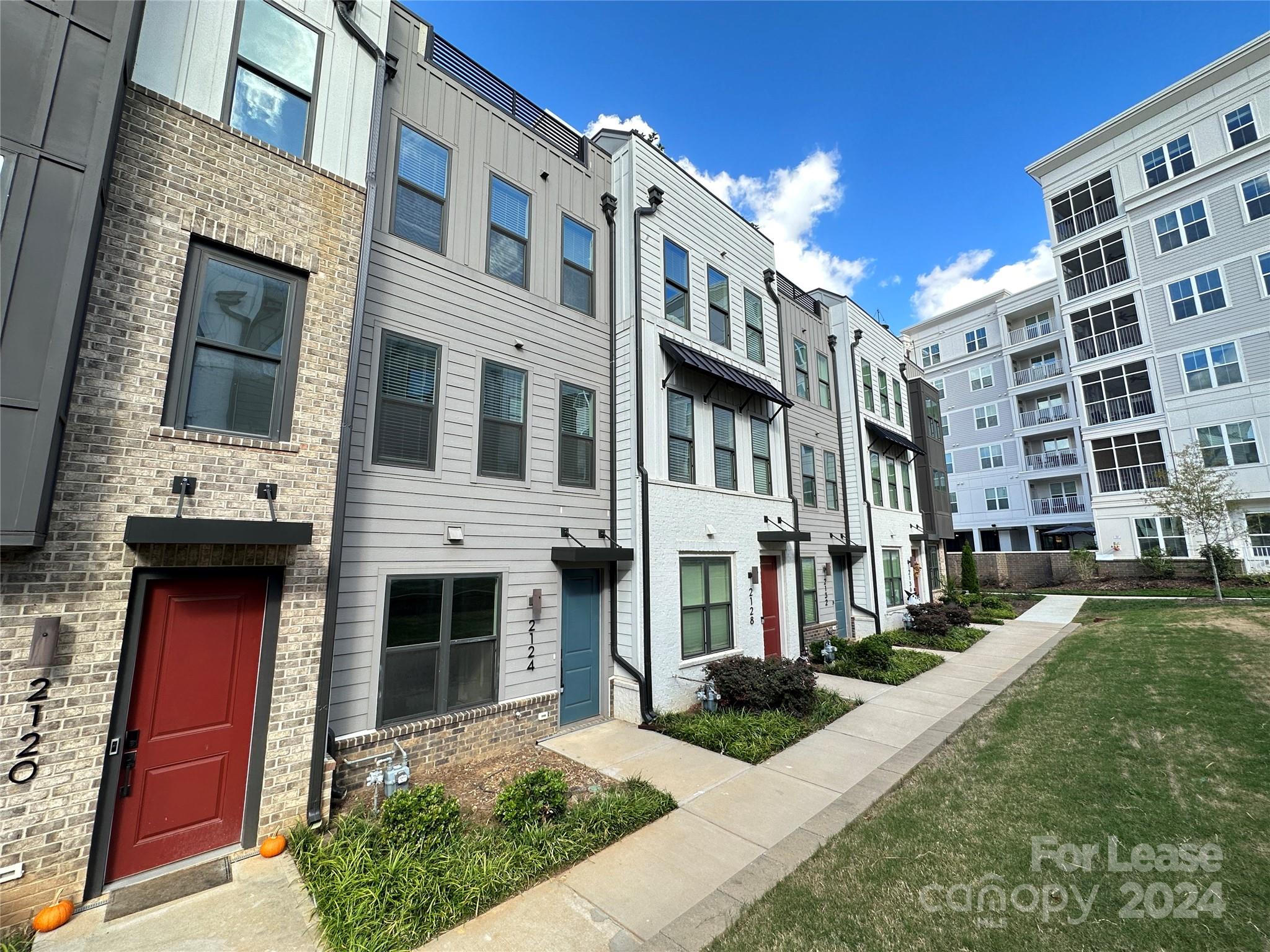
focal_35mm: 14
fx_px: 514
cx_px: 635
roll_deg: +0.3
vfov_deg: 85.7
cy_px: 476
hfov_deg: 102.1
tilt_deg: +8.6
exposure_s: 1/336
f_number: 2.2
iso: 40
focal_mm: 2.22
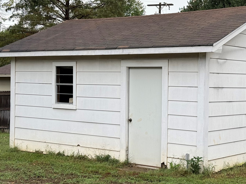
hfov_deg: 26.7
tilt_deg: -2.3
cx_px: 138
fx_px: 519
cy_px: 92
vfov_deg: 20.2
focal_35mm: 73
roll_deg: -1.9
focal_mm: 6.76
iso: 64
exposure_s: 1/794
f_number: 1.78
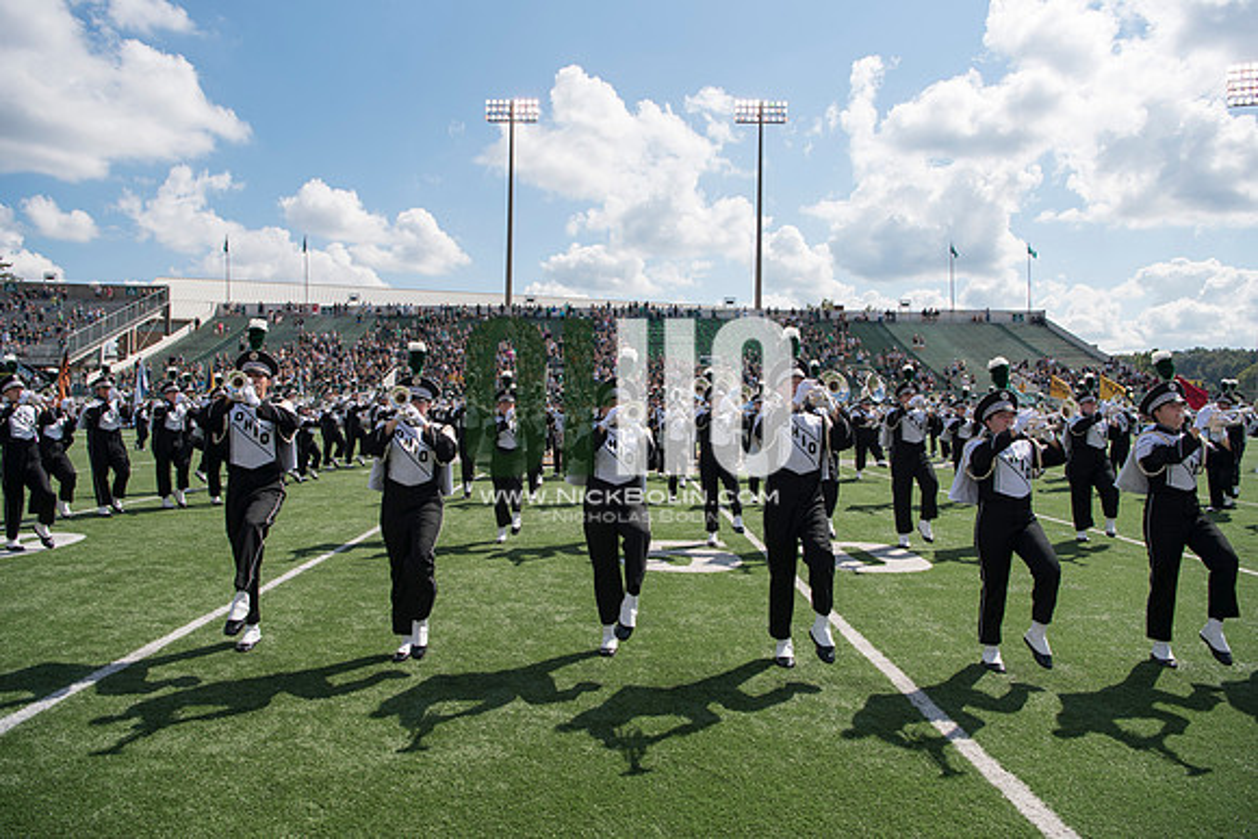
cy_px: 420
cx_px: 629
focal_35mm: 24
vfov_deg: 53.2
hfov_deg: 73.7
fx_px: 839
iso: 200
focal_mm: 24
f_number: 5.6
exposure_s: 1/1600
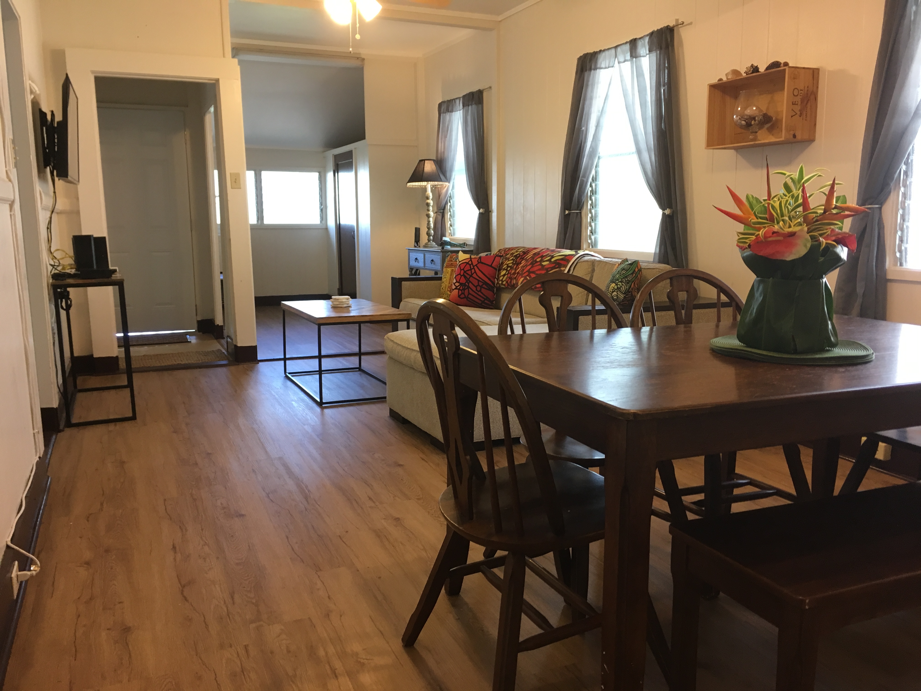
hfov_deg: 61.7
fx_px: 772
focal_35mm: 29
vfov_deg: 48.2
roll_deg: -1.4
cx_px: 460
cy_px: 346
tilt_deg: -9.1
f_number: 2.2
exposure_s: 1/30
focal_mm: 4.15
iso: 80
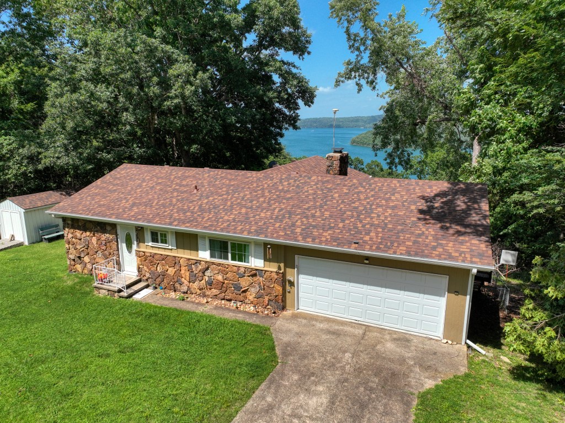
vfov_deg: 56.8
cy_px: 212
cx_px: 282
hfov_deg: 71.6
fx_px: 392
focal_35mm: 24
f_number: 2.8
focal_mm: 12.3
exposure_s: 1/2500
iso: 140
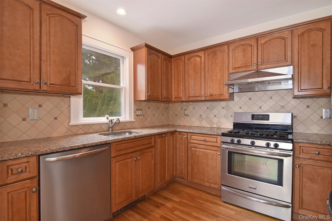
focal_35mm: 16
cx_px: 166
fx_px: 152
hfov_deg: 95.0
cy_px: 110
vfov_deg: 72.0
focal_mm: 11
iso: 640
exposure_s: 1/60
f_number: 11
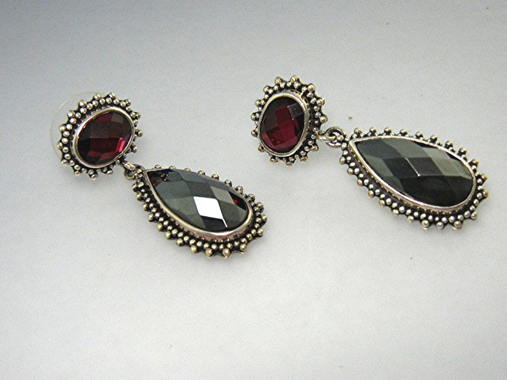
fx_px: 937
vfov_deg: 22.9
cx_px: 265
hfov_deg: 30.3
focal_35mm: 64
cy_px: 191
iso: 347
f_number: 8
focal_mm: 10.6
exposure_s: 1/30
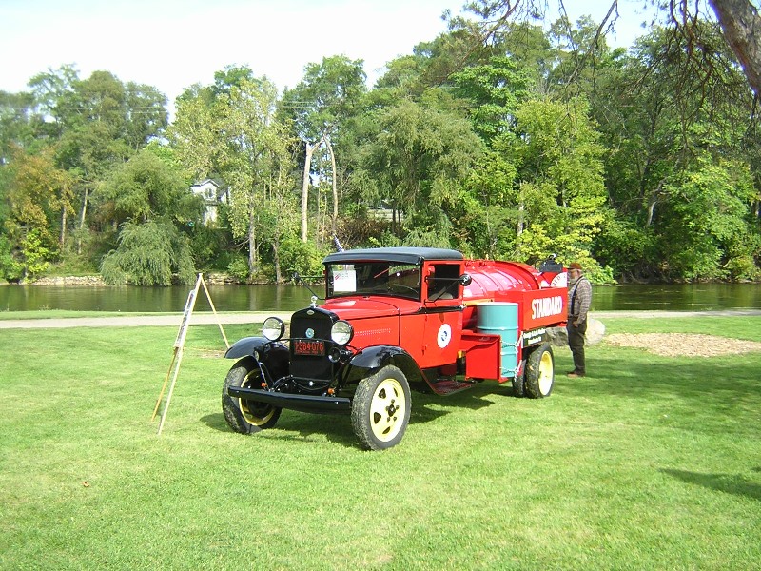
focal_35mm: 36
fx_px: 791
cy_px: 286
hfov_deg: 51.4
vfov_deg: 39.7
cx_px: 380
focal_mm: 4.7
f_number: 2.6
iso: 100
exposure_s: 1/327
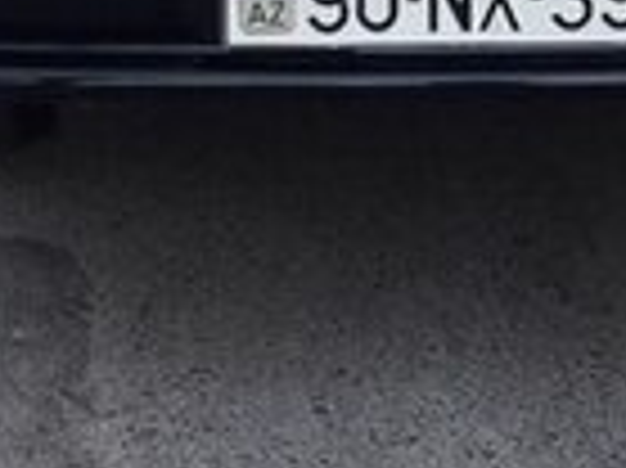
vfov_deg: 10.6
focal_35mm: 133
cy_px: -326
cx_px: 491
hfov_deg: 14.8
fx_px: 2403
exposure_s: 1/33
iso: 64
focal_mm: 3.7
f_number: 1.9
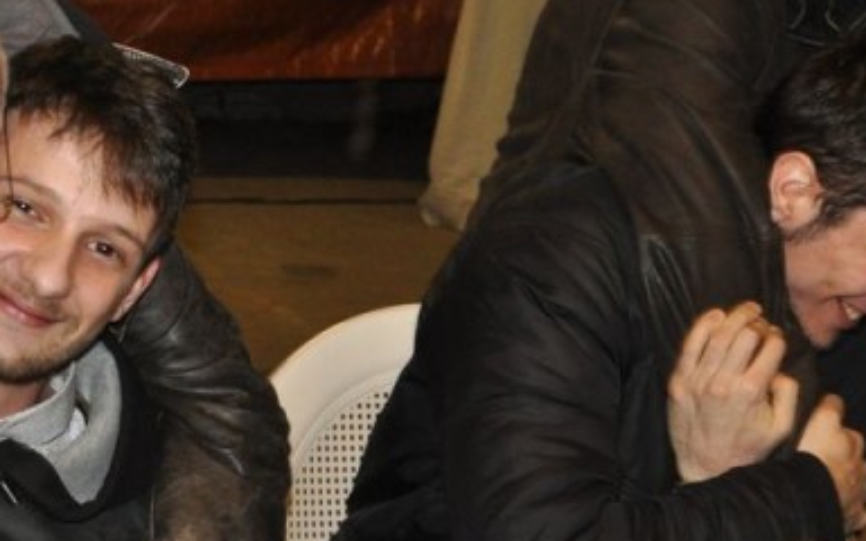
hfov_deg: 19.5
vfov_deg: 12.3
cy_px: 79
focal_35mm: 106
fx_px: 2502
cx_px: 250
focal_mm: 26
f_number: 4
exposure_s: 1/60
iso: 800
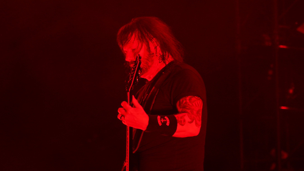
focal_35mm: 247
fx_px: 1991
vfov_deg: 4.9
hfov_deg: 8.7
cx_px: 124
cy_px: 106
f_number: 4
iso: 500
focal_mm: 105
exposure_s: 1/125
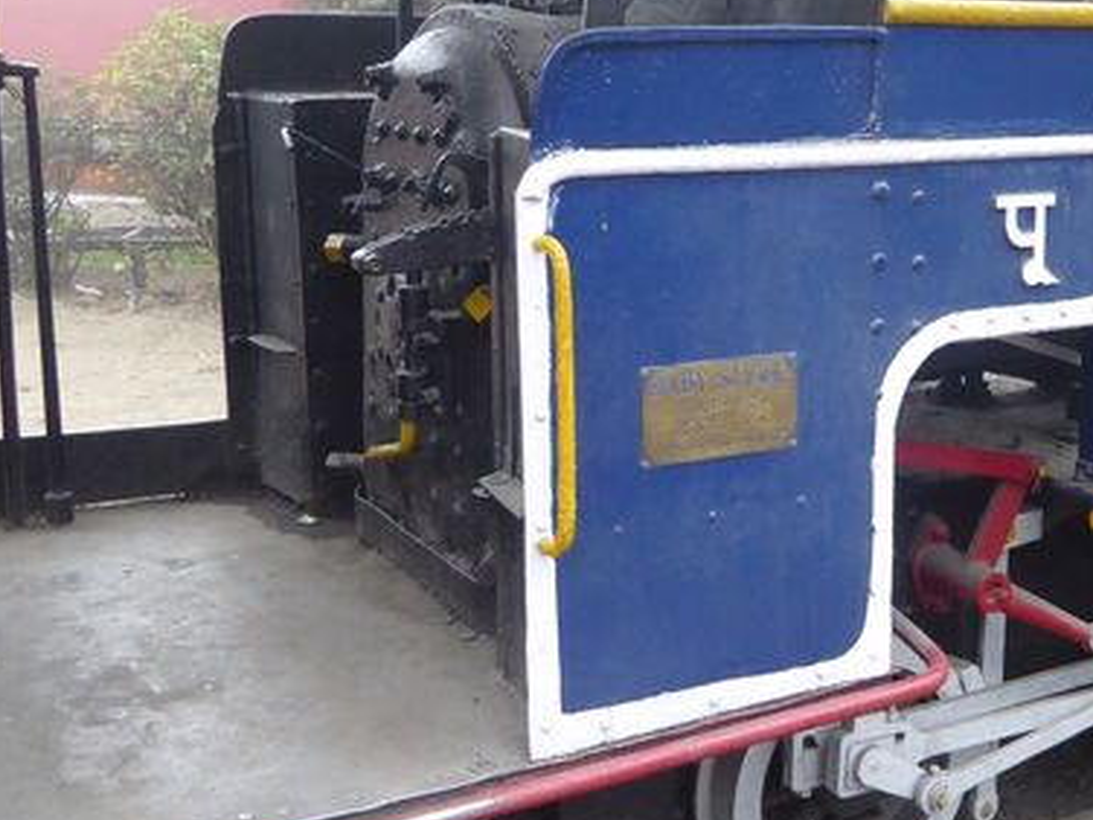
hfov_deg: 36.9
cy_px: 291
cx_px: 773
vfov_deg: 28.4
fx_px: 1610
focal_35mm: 51
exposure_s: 1/25
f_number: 3.3
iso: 400
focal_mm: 4.3
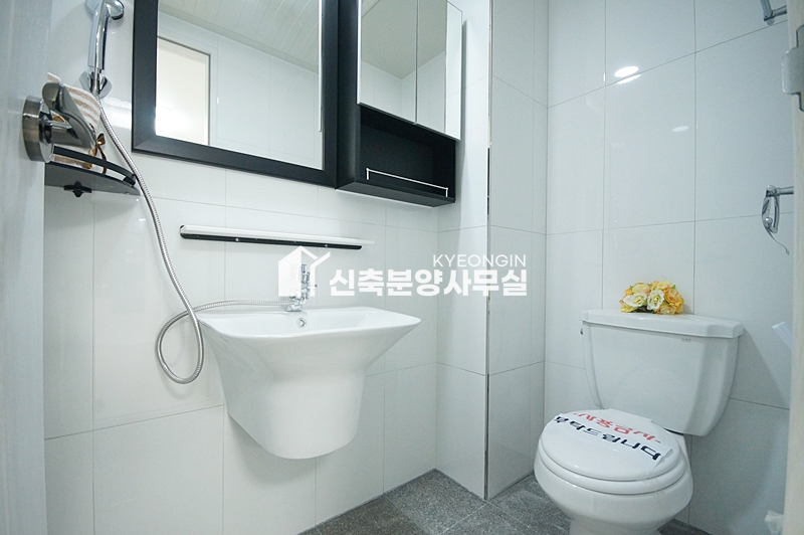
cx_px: 402
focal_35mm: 15
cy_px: 268
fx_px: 335
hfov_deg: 100.4
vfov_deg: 77.2
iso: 1600
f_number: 5.6
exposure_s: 1/50
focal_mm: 10
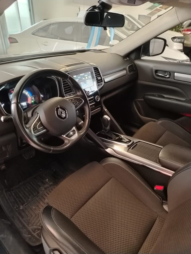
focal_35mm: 24
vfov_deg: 71.6
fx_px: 177
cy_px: 127
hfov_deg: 56.8
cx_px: 96
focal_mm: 5.25
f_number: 1.75
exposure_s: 1/25
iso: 1997
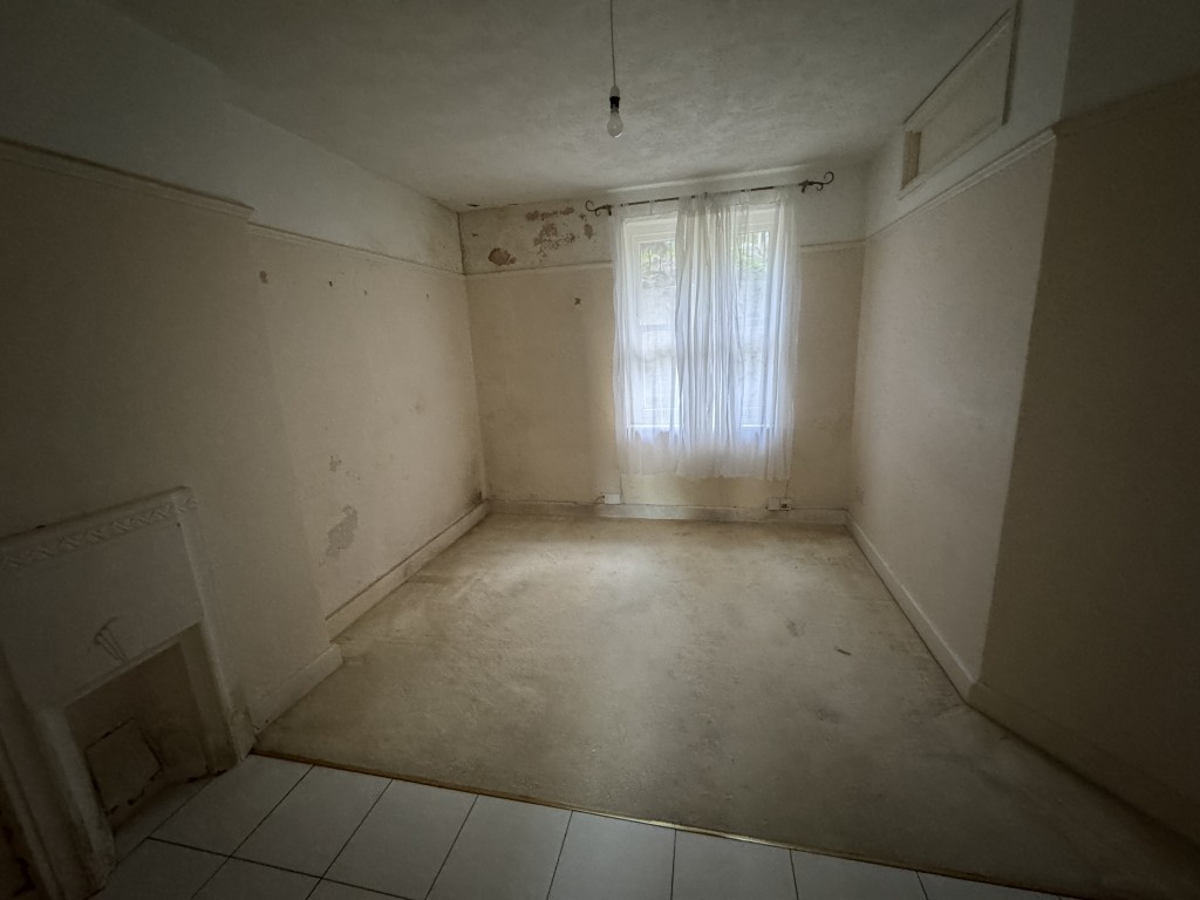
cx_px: 600
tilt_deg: -11.1
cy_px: 450
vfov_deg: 85.7
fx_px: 485
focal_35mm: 14
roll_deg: +2.8
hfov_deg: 102.1
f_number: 2.2
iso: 640
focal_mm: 2.22
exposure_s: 1/60
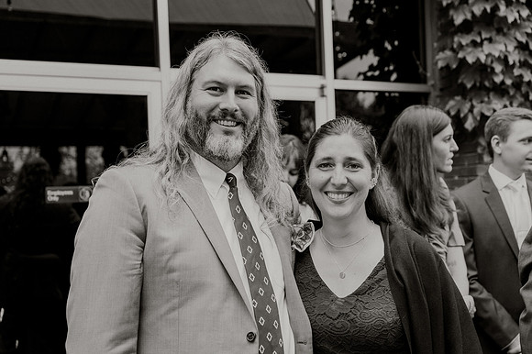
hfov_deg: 42.3
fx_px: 687
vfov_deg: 28.9
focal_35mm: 47
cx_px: 295
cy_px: 201
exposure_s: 1/200
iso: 200
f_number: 3.5
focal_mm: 41
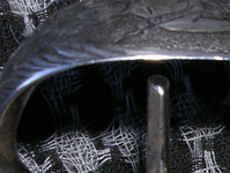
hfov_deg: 15.2
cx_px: 314
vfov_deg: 12.0
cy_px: 195
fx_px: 812
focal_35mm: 122
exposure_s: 1/60.1
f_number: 5.6
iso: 50
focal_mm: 5.8
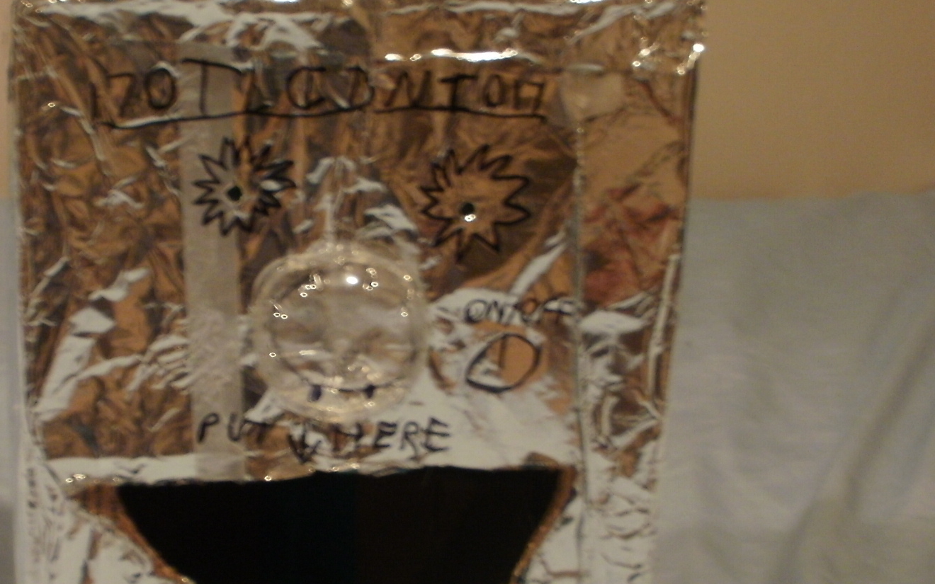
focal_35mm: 74
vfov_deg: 17.6
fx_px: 1886
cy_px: 401
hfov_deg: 27.6
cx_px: 266
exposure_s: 1/6
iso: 125
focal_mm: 6.3
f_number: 3.5
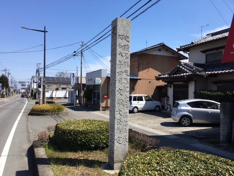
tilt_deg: +1.5
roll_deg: -1.5
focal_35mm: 29
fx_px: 196
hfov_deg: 61.7
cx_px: 117
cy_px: 88
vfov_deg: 48.2
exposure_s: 1/1282
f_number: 2.2
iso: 25
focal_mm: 4.15
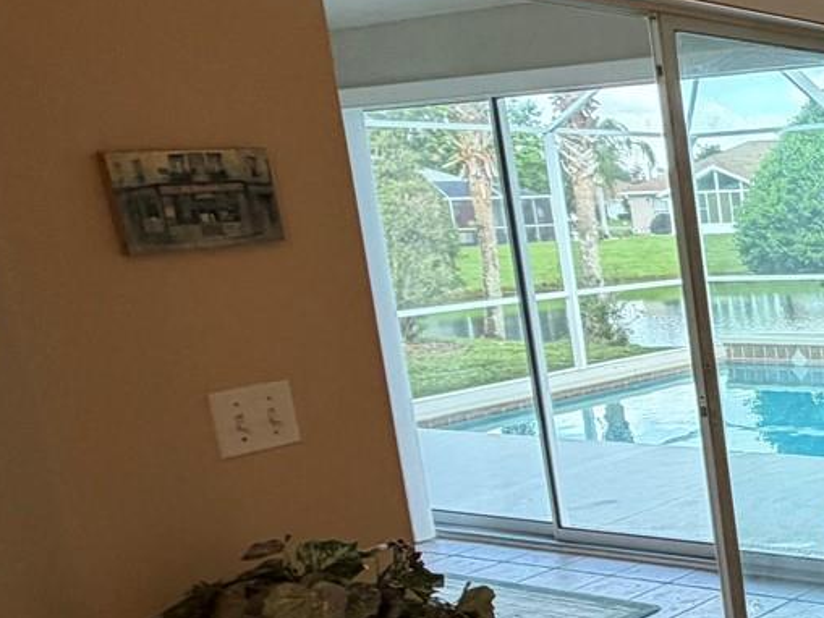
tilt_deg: -8.1
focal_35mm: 44
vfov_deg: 32.8
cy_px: 356
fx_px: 1048
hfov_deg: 28.5
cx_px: 1225
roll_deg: +4.0
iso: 200
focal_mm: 2.22
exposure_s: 1/60
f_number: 2.2
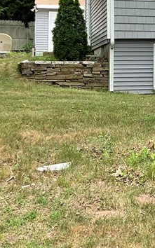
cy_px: 52
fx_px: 602
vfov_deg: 23.0
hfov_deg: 13.6
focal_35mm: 89
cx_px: 245
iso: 16
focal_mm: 3
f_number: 1.8
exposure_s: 1/249
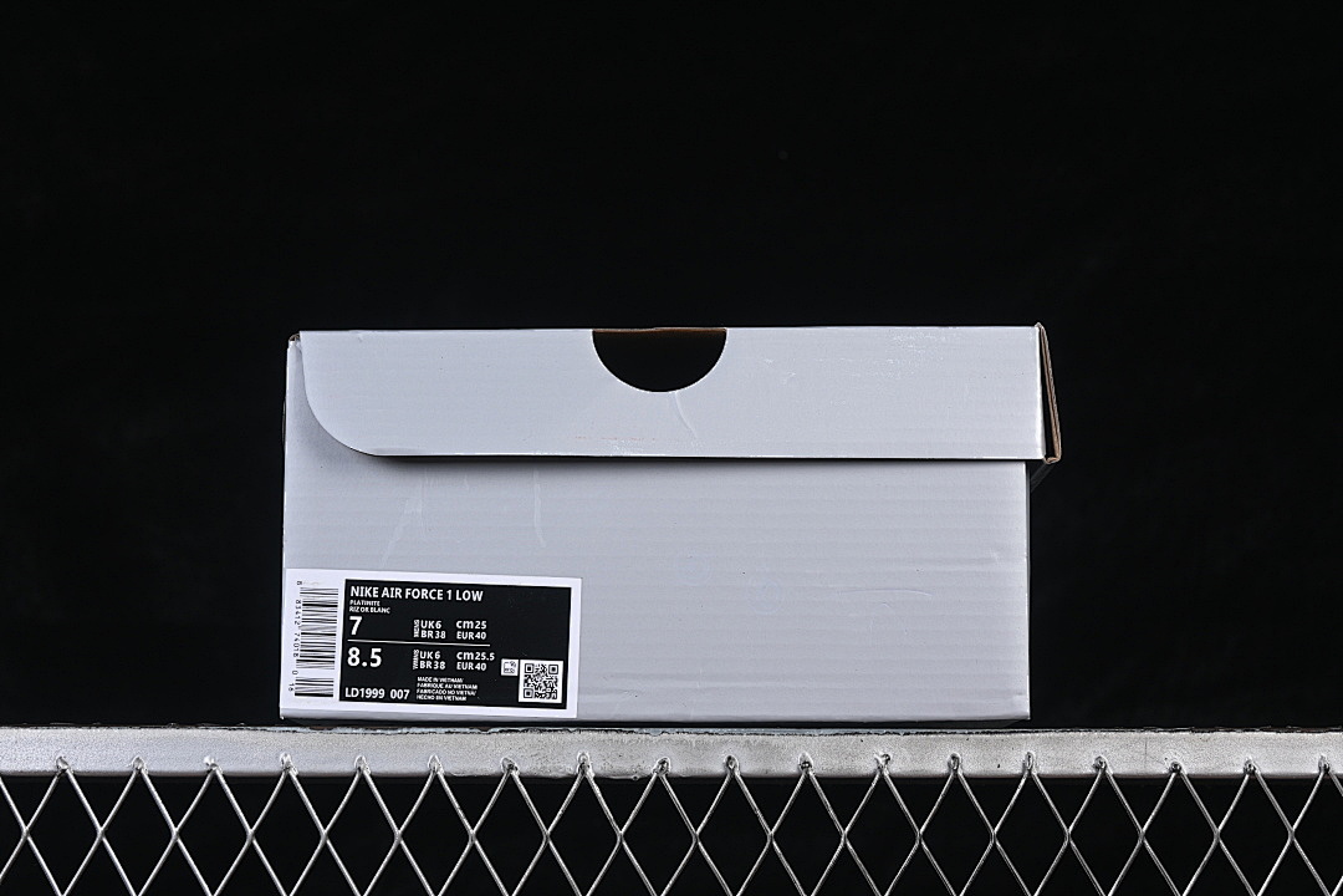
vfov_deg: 18.2
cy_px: 448
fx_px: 2798
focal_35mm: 75
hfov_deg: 27.0
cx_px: 672
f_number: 8
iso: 160
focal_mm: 50
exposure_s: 1/60
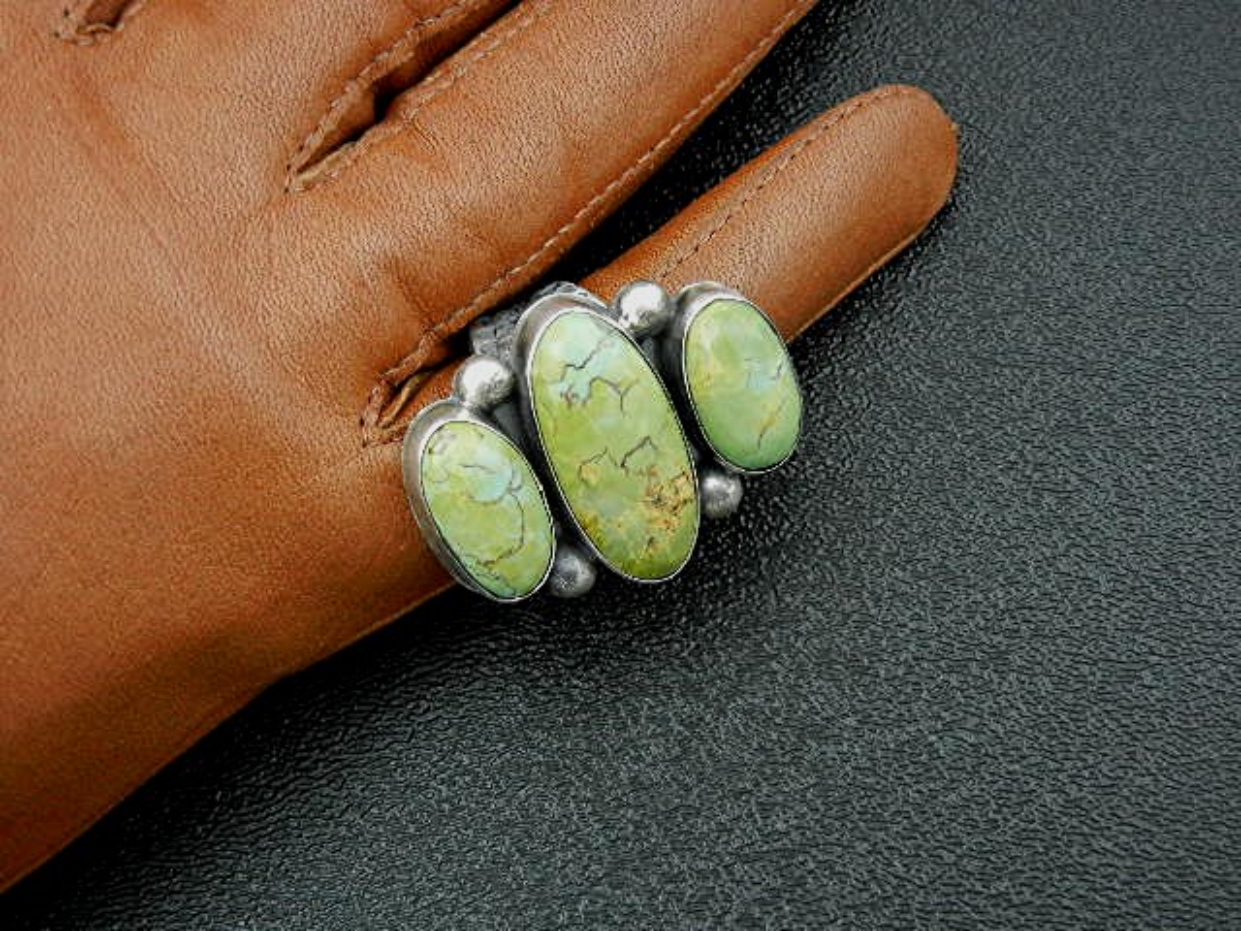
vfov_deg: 21.6
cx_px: 620
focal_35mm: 68
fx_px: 2438
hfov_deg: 28.6
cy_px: 466
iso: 200
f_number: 4.1
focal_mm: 12.2
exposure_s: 1/2.7
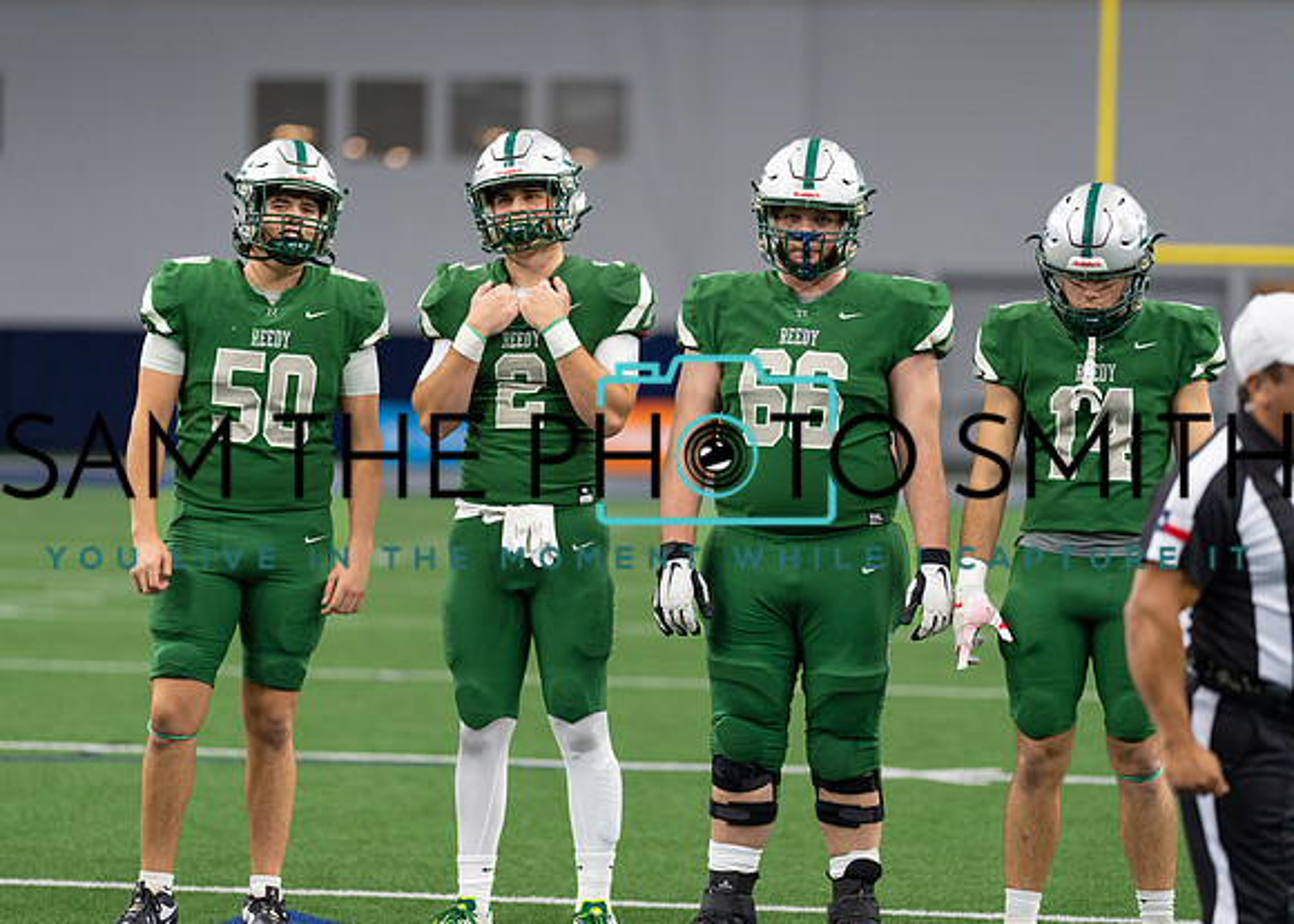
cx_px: 601
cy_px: 462
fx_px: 5197
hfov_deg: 14.2
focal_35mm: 141
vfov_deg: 10.2
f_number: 1.8
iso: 1000
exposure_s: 1/1000
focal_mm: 135
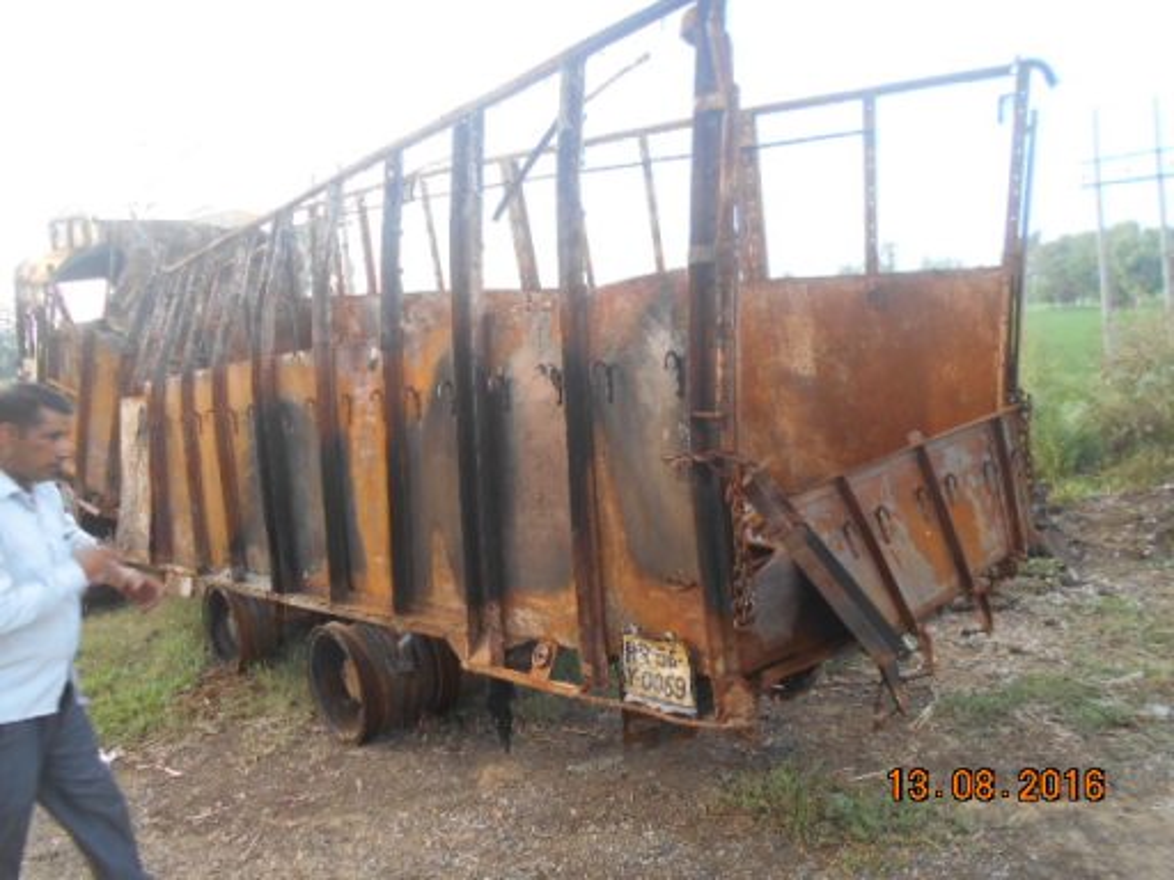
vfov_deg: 53.1
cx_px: 587
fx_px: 882
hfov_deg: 67.3
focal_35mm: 26
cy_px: 440
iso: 80
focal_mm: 4.6
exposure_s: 1/40
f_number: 3.2
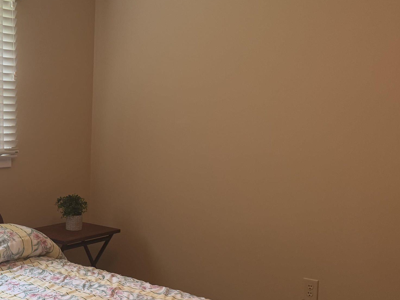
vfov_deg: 28.9
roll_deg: -1.1
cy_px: 205
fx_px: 578
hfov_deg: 35.8
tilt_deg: -6.8
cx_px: 35
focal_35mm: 50
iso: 125
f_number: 1.78
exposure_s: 1/60
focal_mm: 6.76
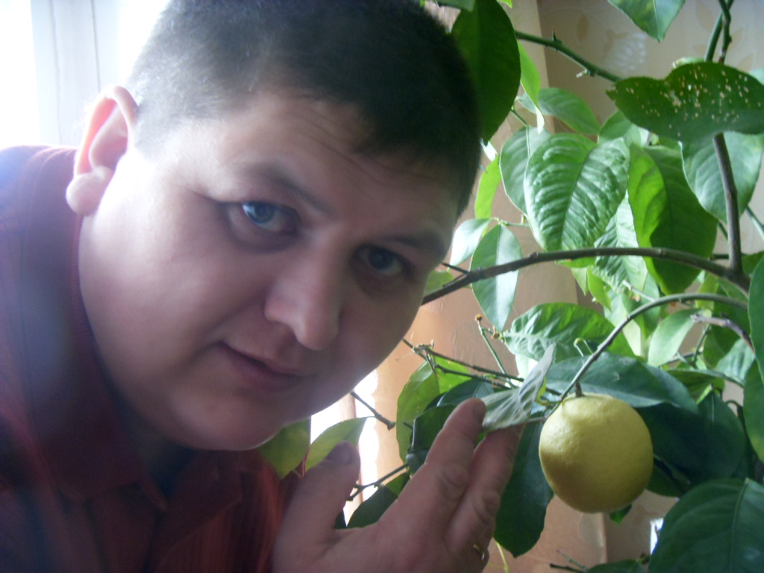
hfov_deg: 47.9
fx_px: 861
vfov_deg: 36.8
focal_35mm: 39
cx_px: 382
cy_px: 286
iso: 200
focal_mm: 6.6
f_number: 3.5
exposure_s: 1/10
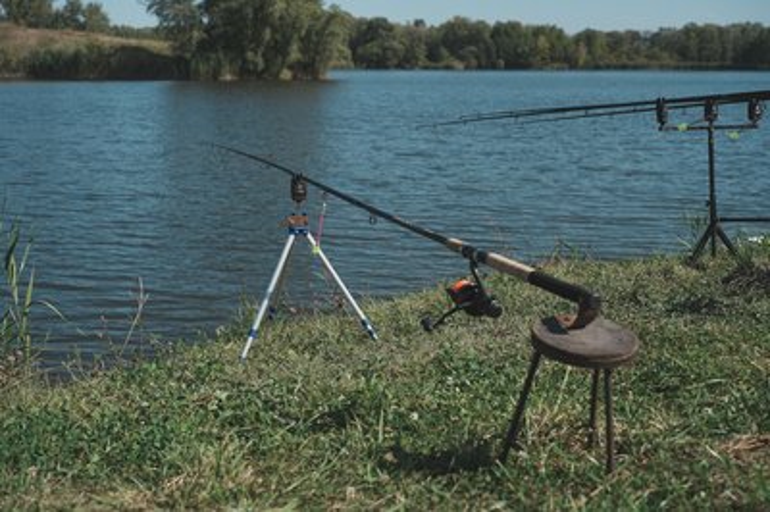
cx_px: 385
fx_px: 940
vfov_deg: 30.5
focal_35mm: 44
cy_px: 256
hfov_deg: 44.5
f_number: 5
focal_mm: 44
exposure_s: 1/2000
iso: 100
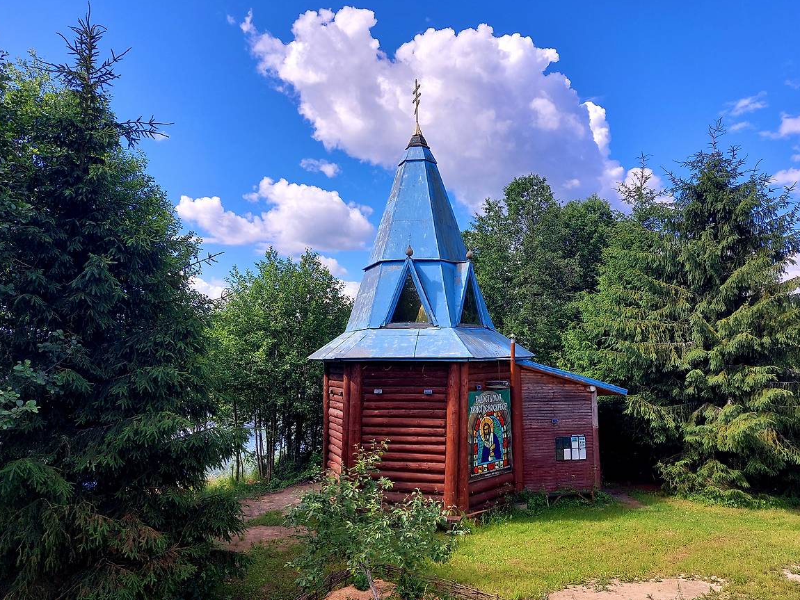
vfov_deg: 54.9
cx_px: 410
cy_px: 308
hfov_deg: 69.4
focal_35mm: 25
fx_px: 578
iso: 25
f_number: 1.8
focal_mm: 5.23
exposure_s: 1/949
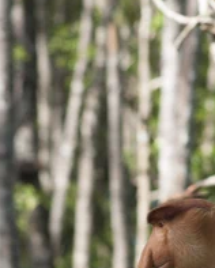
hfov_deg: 3.3
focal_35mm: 463
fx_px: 3678
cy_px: 267
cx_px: 174
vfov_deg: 4.2
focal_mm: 135
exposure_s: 1/500
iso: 400
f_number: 5.6
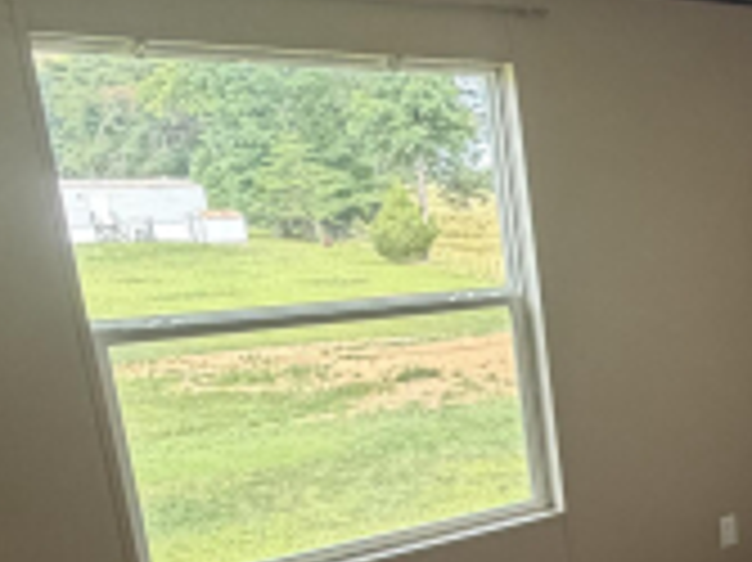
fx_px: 1216
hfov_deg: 27.9
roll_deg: +1.4
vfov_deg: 25.4
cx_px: 1002
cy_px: 486
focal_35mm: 56
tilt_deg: -12.9
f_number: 2.2
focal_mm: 2.22
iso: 200
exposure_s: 1/120
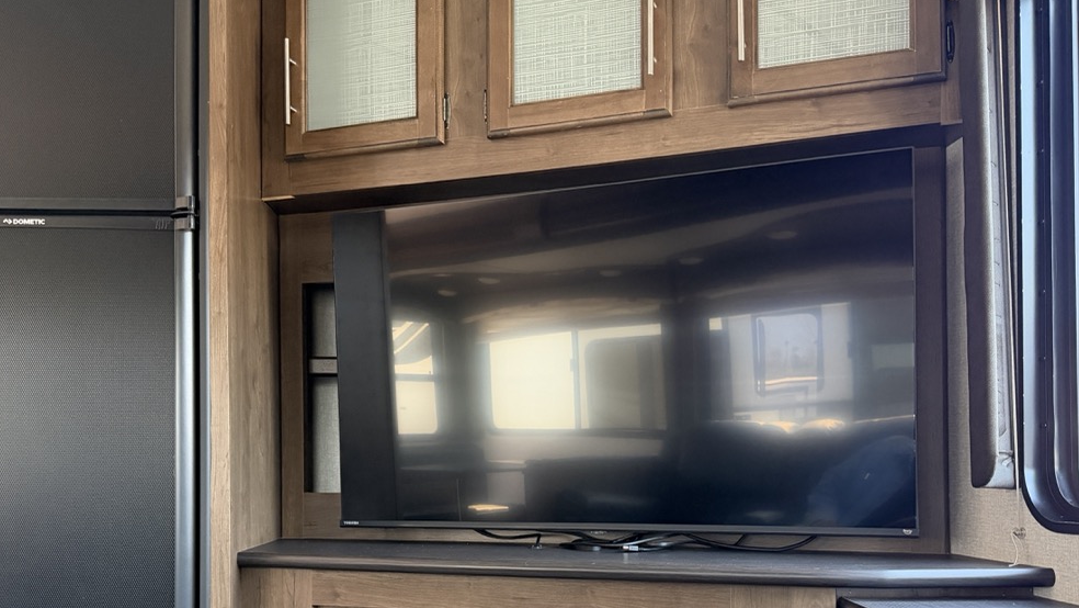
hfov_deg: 58.0
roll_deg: +2.4
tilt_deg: +2.0
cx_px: 553
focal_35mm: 34
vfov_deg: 34.0
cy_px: 450
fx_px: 973
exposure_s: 1/60
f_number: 1.78
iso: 640
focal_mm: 6.76
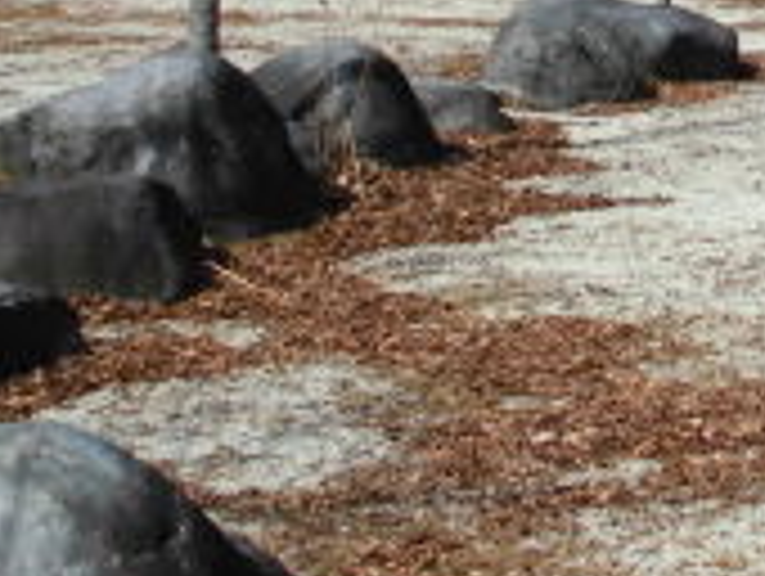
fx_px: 2966
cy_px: -220
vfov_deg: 10.8
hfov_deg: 13.8
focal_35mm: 134
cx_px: 1130
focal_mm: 6.9
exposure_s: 1/640
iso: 100
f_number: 4.2
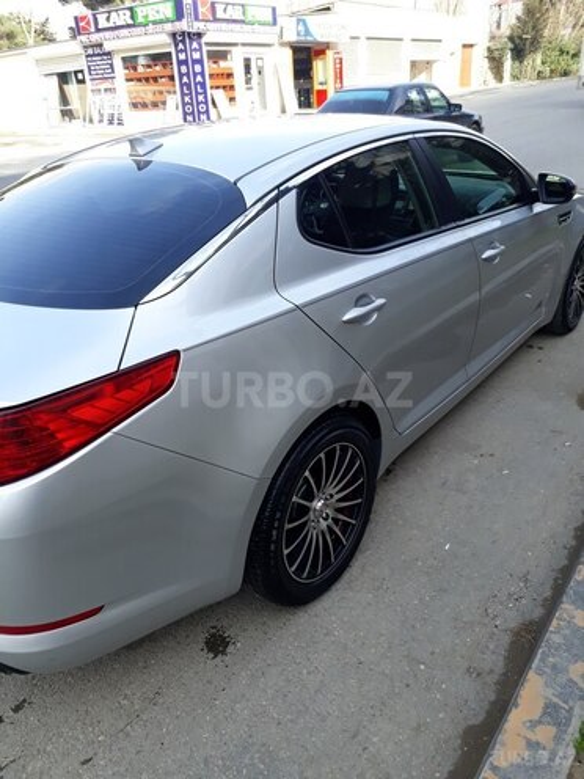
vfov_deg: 65.3
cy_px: 390
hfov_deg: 51.4
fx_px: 607
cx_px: 292
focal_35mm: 27
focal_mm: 3.6
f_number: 1.9
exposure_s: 1/278
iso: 40
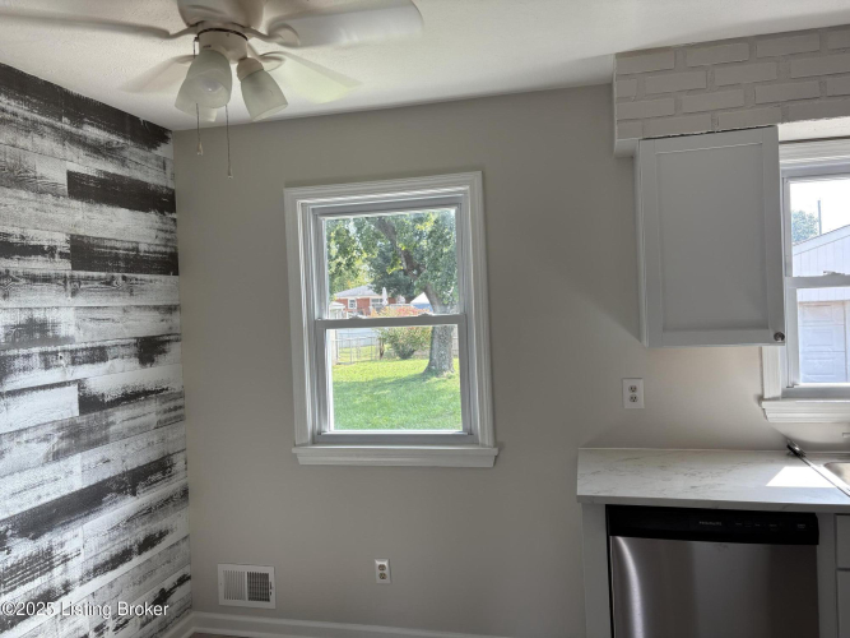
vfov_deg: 53.0
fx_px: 638
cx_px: 425
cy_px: 319
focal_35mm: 26
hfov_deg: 67.3
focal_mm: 5.96
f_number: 1.6
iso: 32
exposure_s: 1/122
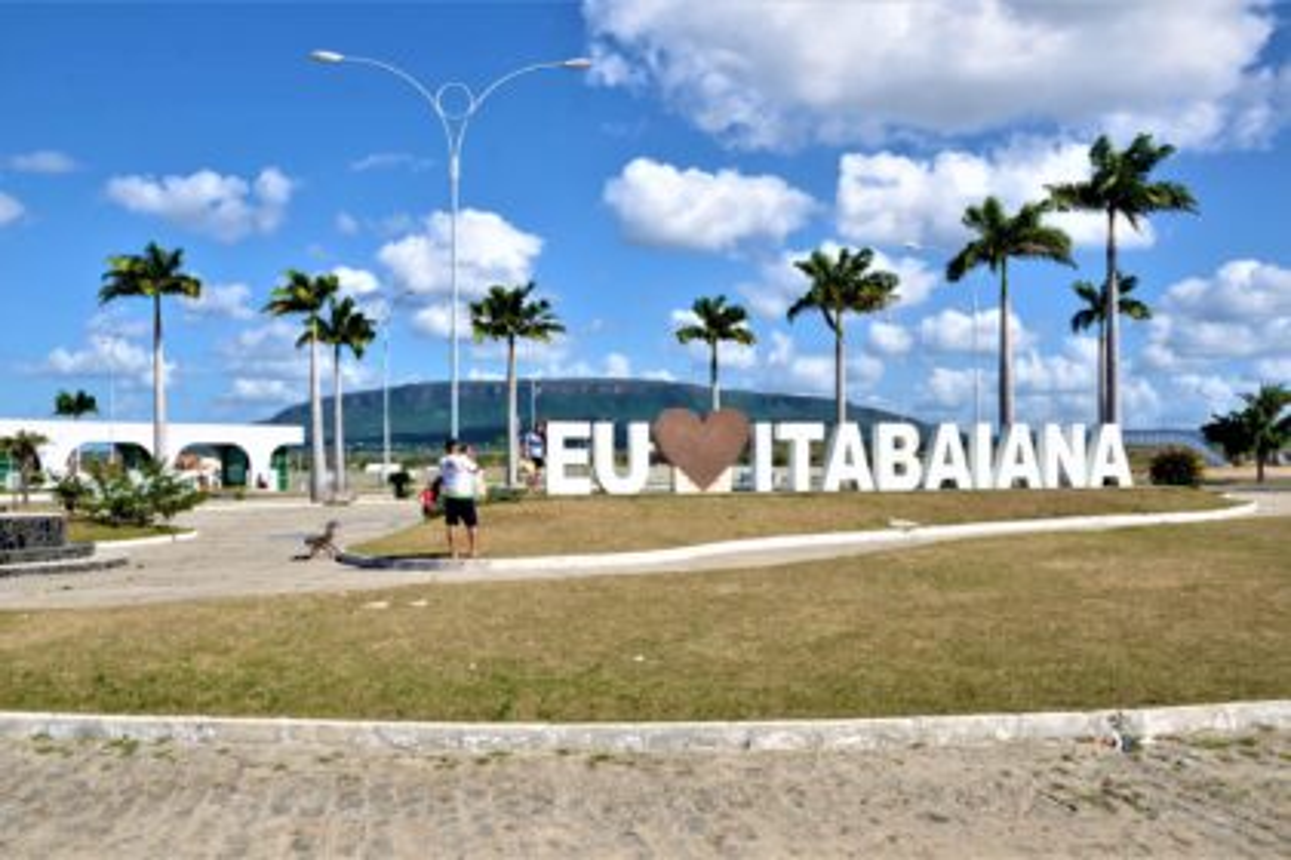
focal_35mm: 33
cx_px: 646
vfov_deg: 40.0
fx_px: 1183
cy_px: 430
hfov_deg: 57.2
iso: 100
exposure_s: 1/250
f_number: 8
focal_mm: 22
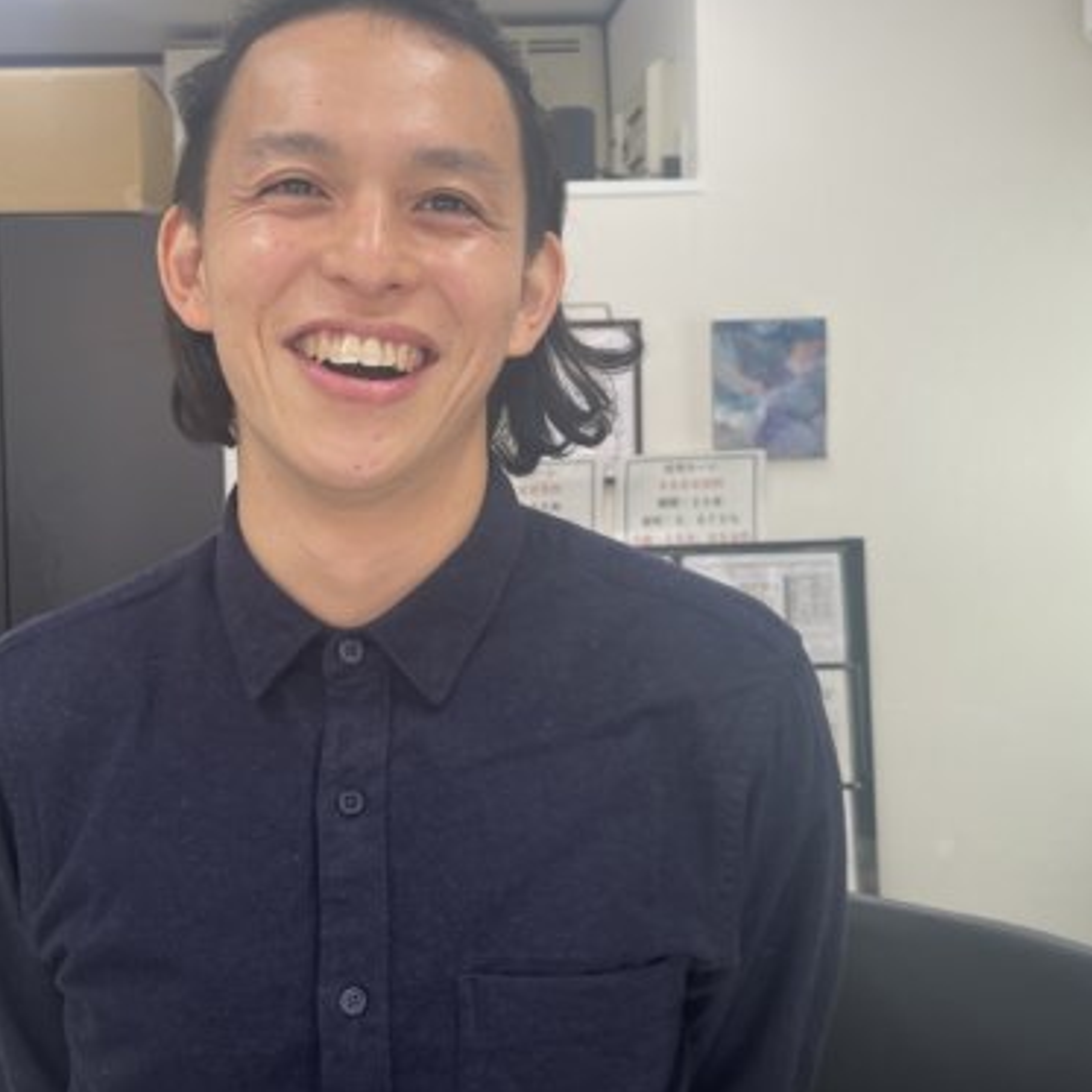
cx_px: 454
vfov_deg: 37.4
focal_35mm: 45
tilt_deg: -2.5
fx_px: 1606
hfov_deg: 37.4
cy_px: 448
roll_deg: +1.0
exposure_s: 1/121
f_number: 1.6
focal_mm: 5.1
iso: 50
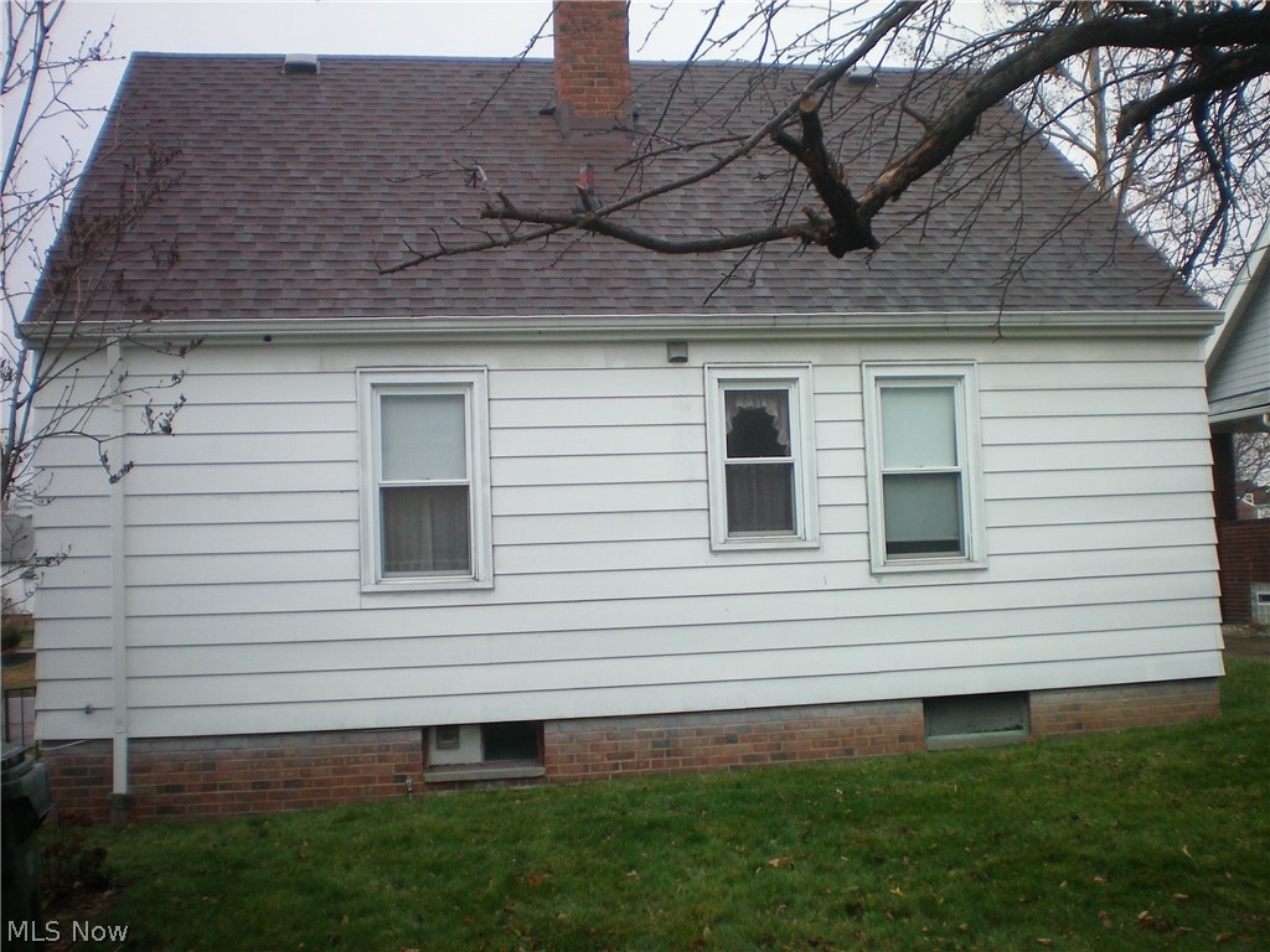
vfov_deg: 37.7
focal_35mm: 38
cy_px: 476
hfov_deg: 49.0
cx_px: 635
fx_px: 1394
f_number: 3.1
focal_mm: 6.3
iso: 64
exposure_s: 1/100
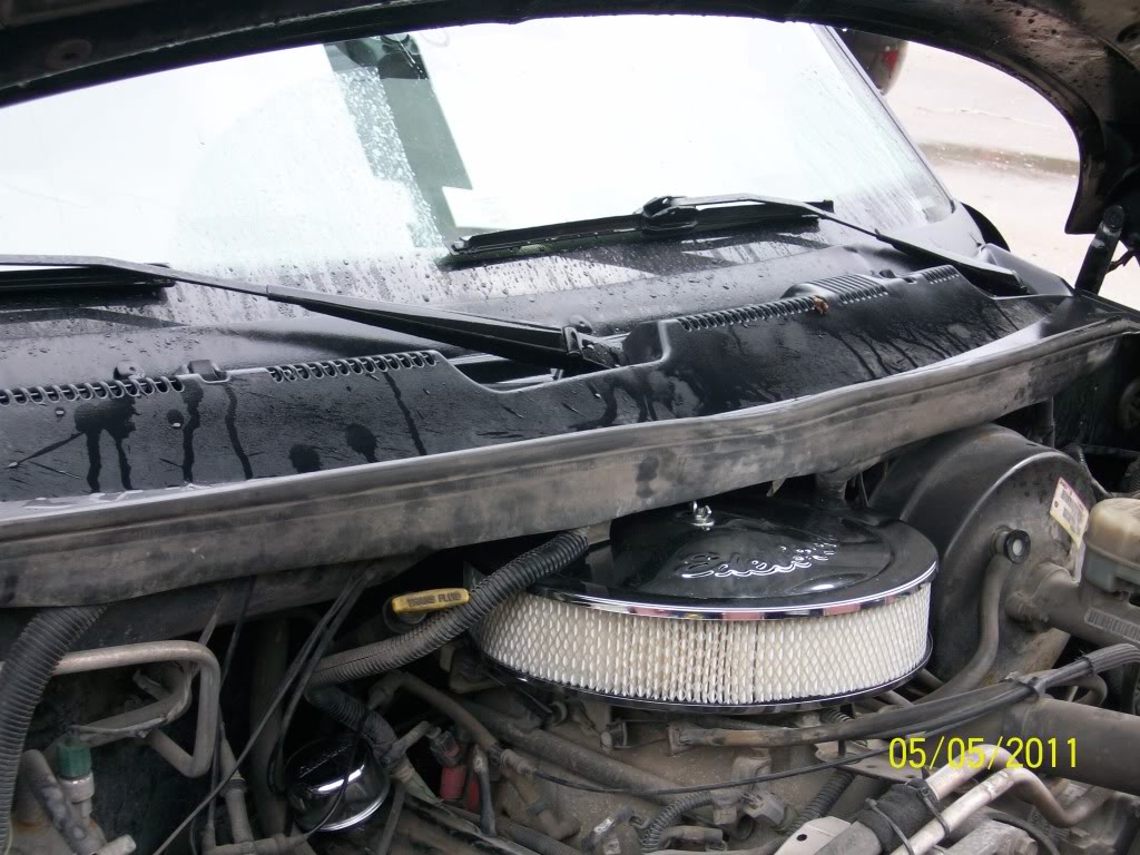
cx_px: 570
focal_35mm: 66
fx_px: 2174
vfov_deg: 22.3
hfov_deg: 29.4
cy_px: 428
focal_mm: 11
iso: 64
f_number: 4.1
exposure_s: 1/81
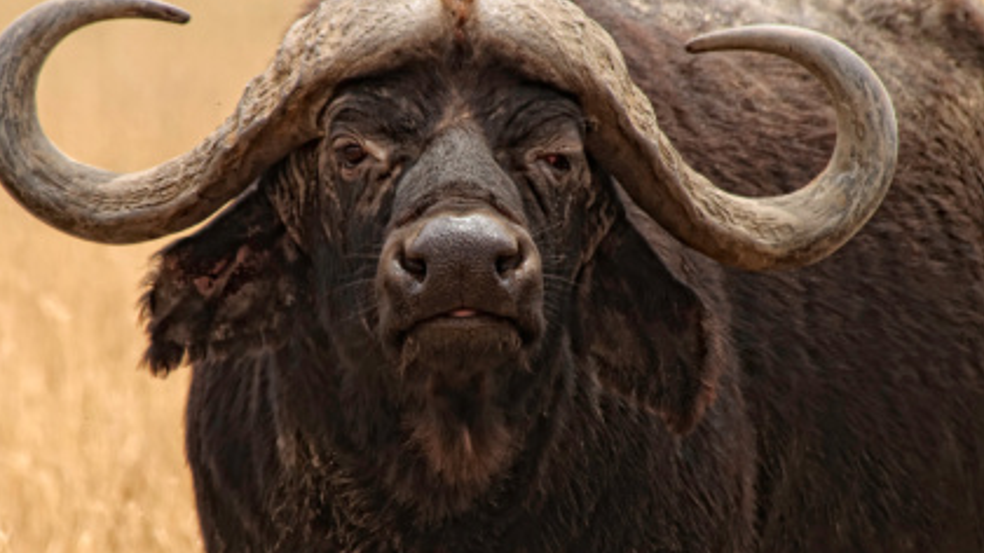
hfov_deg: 3.2
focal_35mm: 676
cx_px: 457
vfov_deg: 1.8
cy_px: 276
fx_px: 17634
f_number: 8
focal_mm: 400
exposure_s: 1/800
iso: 400
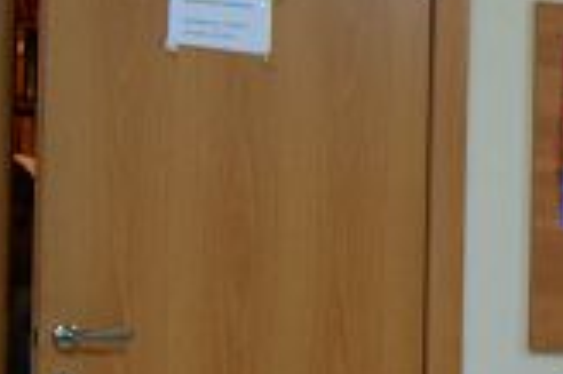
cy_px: 288
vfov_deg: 8.5
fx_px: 2515
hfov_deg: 12.3
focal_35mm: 161
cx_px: 772
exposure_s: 1/30
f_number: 4
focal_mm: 22
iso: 400
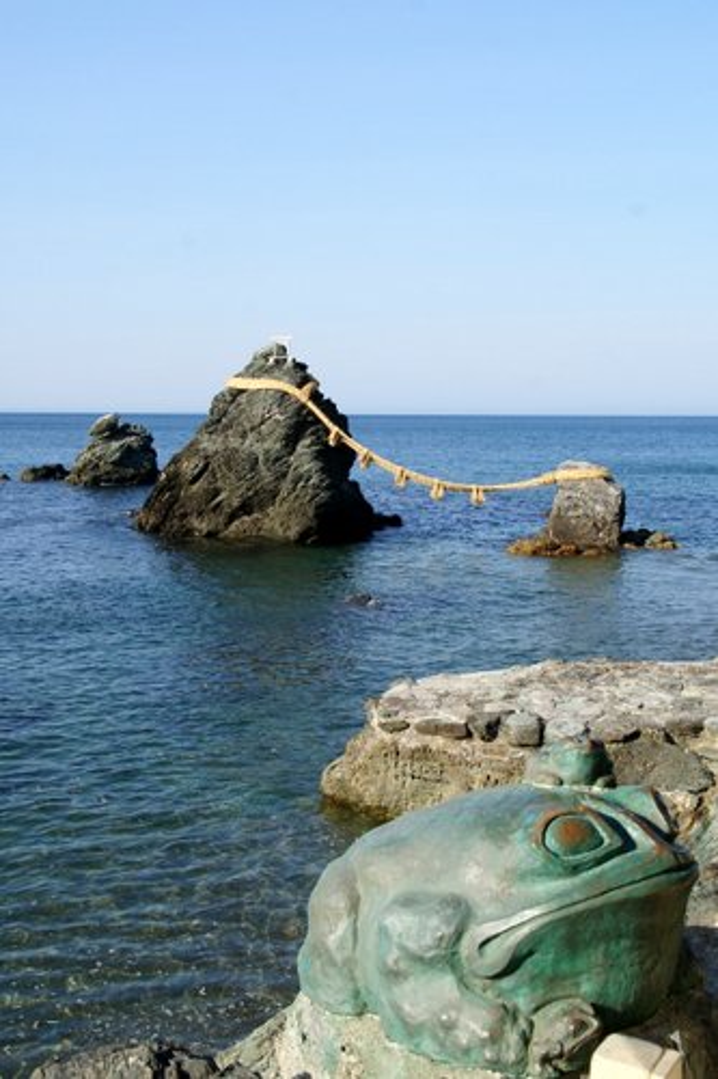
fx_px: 1257
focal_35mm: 42
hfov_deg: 31.9
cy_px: 540
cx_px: 359
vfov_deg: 46.4
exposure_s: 1/160
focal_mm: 28
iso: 200
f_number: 13
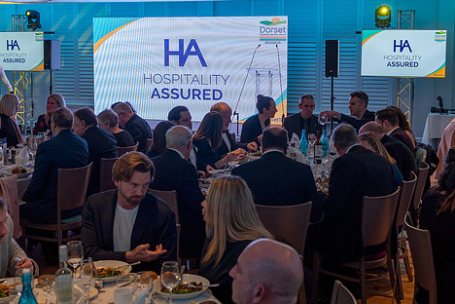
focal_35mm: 54
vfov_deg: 25.0
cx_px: 225
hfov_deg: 36.9
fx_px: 682
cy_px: 109
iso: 125
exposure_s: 1/60
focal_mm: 35
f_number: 4.5
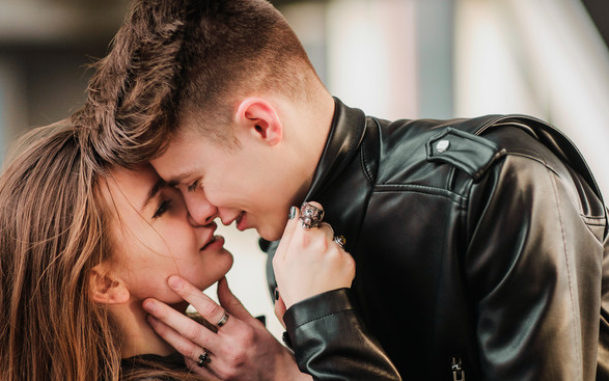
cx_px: 305
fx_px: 2166
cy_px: 183
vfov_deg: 10.0
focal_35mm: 131
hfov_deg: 16.0
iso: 400
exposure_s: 1/800
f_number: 1.8
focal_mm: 85
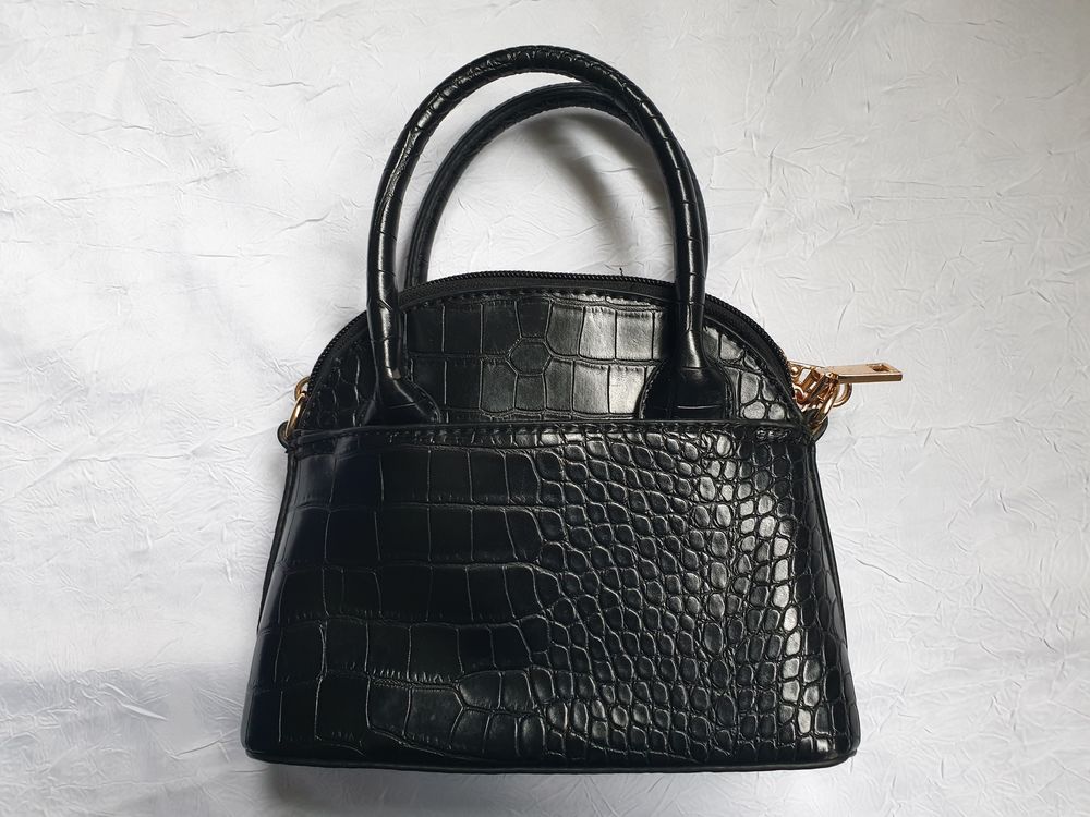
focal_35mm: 26
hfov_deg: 67.3
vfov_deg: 53.1
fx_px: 819
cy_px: 408
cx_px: 545
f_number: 2.4
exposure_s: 1/25
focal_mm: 4.3
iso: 250
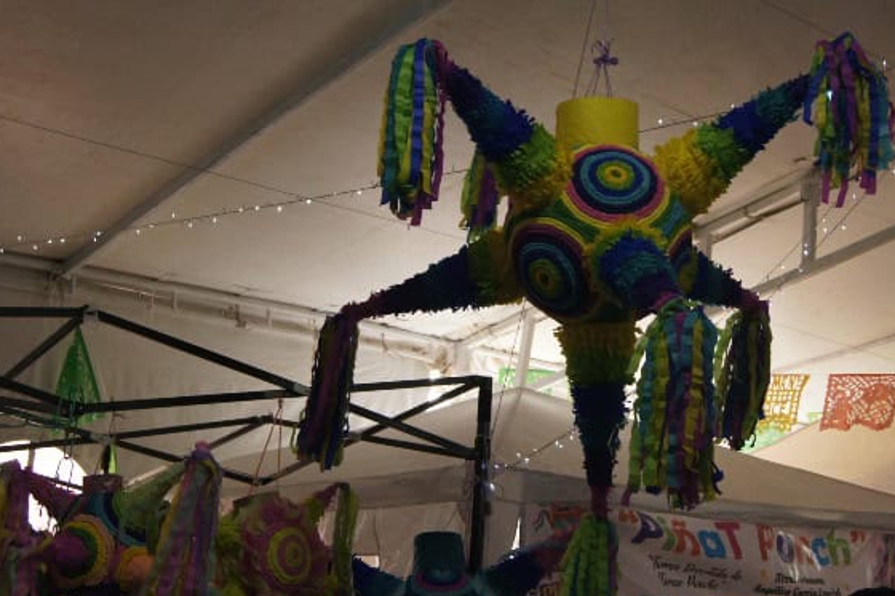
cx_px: 542
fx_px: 1342
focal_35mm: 54
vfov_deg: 25.0
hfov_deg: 36.7
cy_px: 256
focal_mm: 28
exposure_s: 1/160
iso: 800
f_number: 5.6
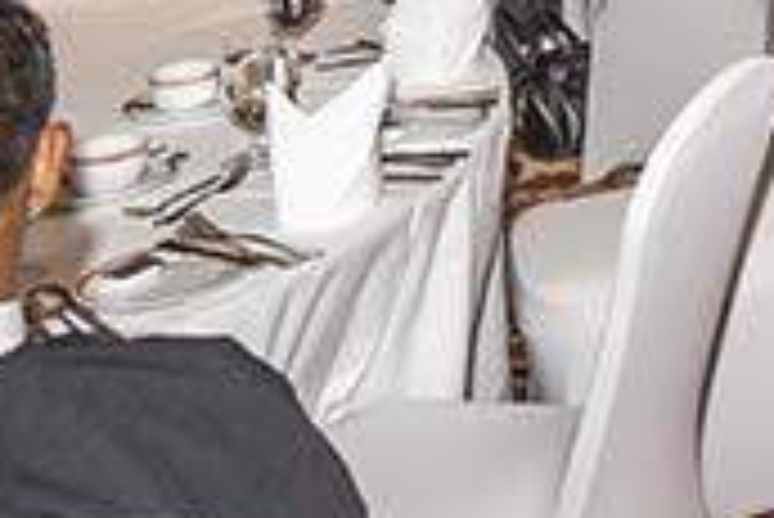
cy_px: -516
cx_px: 1372
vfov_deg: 14.5
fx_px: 1678
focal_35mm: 78
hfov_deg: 19.6
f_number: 8
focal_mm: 14
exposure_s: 1/250
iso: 640
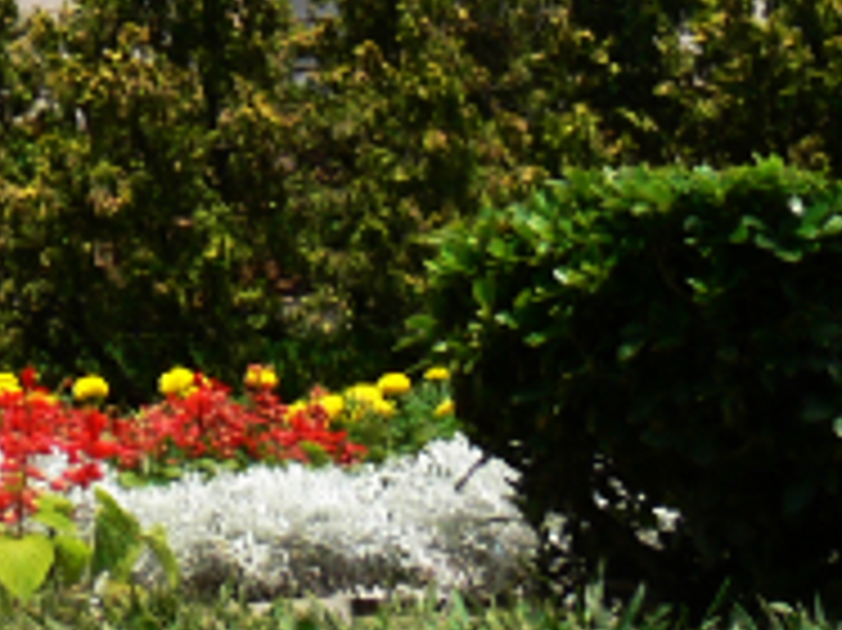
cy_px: -927
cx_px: -833
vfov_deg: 7.4
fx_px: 4546
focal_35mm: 187
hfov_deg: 9.8
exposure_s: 1/200
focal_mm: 7.4
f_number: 5.6
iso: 80
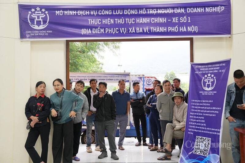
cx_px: 122
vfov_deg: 31.9
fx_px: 286
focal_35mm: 42
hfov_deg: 46.4
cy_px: 82
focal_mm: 42
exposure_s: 1/100
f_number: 3.2
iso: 640
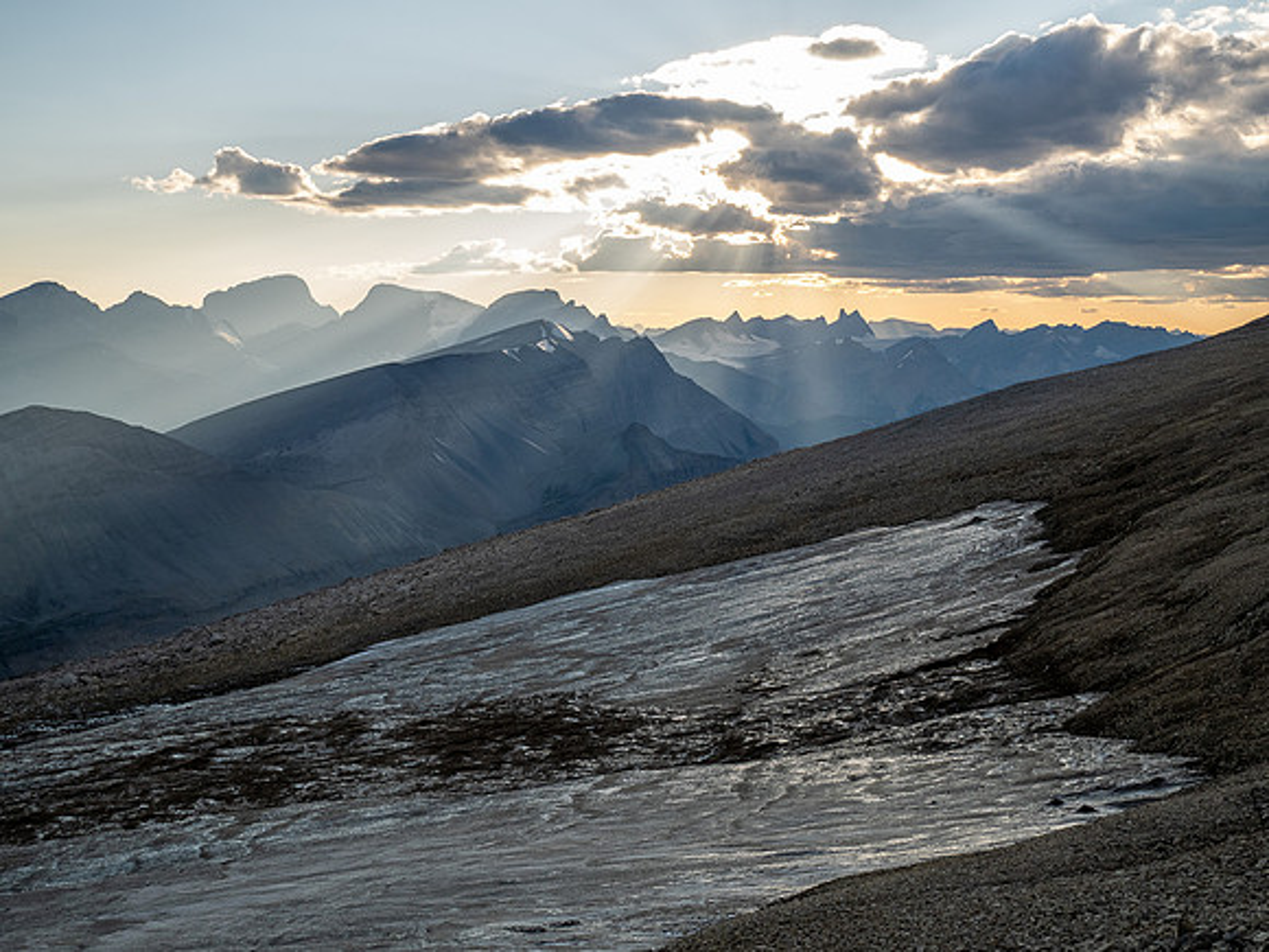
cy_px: 476
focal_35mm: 40
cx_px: 634
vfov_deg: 36.0
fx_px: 1466
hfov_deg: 46.8
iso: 200
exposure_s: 1/125
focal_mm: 20
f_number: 8
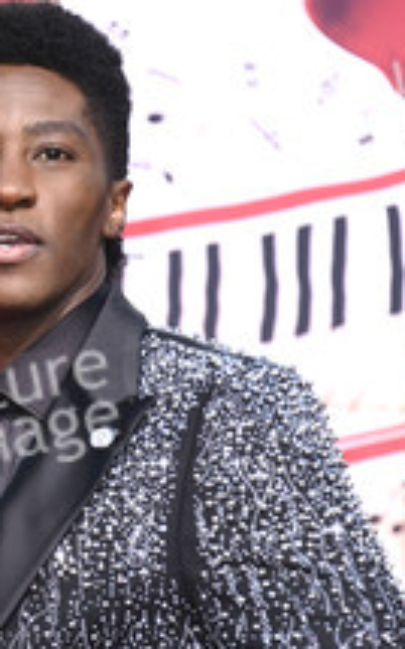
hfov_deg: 5.1
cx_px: 51
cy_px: 574
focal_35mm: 256
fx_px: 4530
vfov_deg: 8.2
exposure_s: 1/250
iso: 400
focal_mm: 135
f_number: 5.6
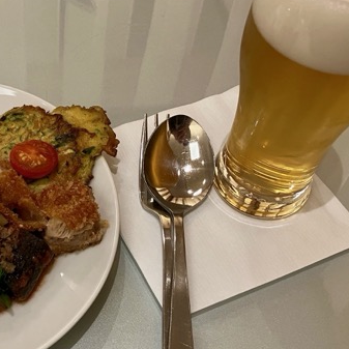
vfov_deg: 36.1
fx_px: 536
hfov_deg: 35.3
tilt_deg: -53.9
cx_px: 91
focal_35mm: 47
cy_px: 175
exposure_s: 1/50
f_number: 1.8
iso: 100
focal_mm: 3.99
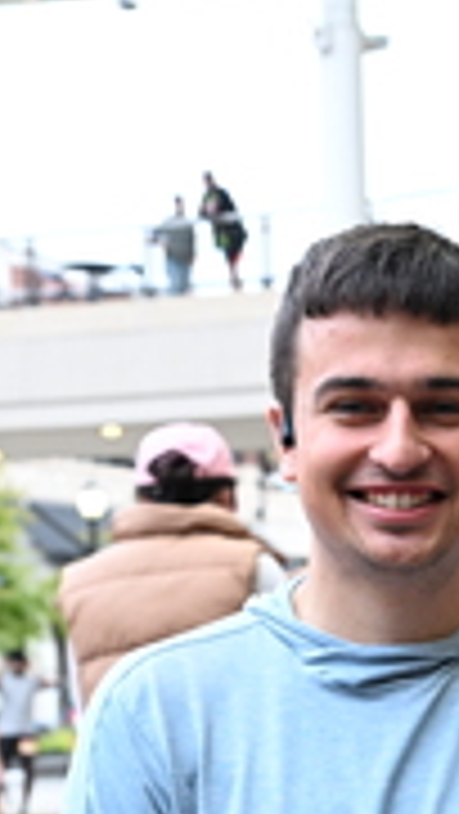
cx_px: 630
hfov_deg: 10.9
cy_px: 767
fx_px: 2334
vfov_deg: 19.4
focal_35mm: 108
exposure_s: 1/250
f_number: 4
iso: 2000
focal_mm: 34
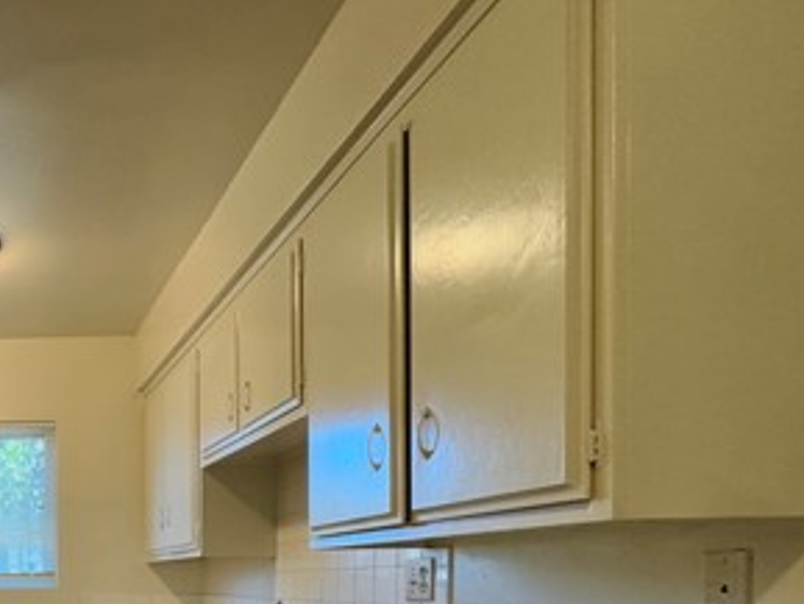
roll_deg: +1.1
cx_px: -33
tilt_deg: -2.3
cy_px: 601
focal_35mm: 31
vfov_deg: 40.1
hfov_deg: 46.6
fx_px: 720
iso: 250
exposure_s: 1/120
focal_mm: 2.22
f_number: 2.2
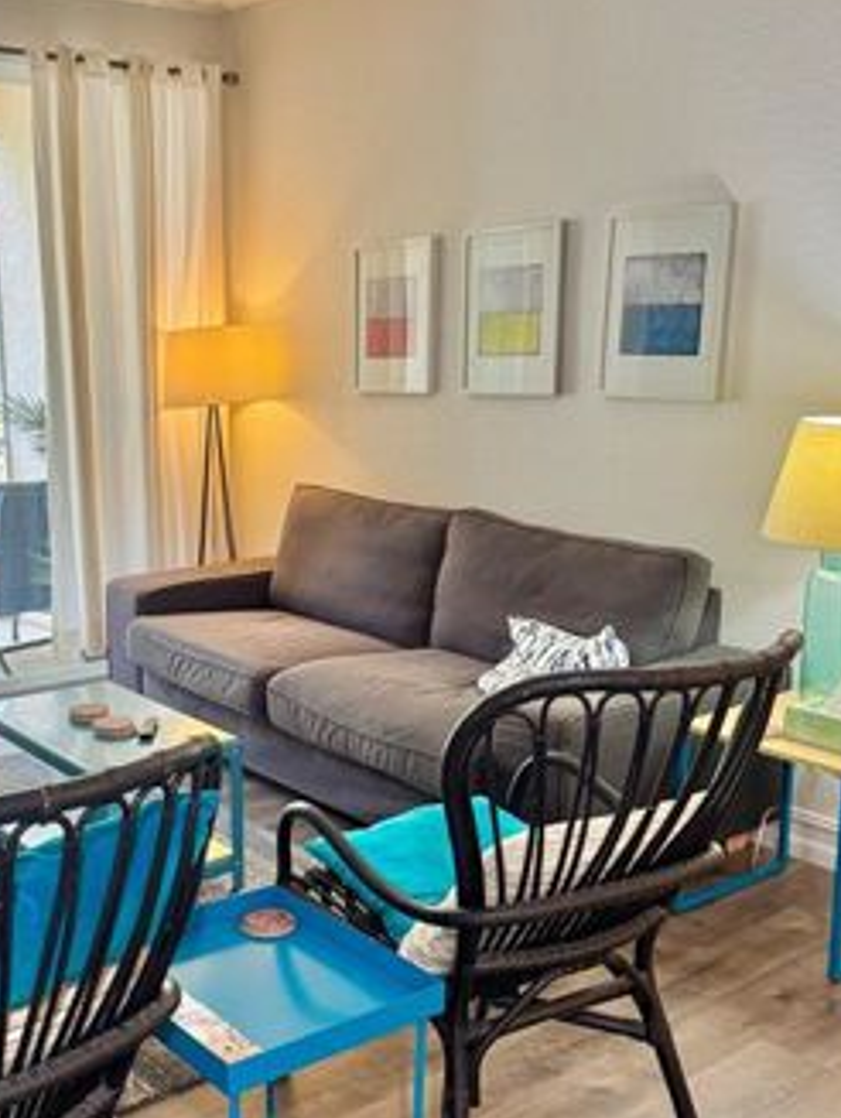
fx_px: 1261
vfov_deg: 47.7
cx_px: 303
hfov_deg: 36.6
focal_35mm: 39
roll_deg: +1.2
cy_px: 619
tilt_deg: -12.4
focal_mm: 6.76
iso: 320
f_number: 1.78
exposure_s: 1/60
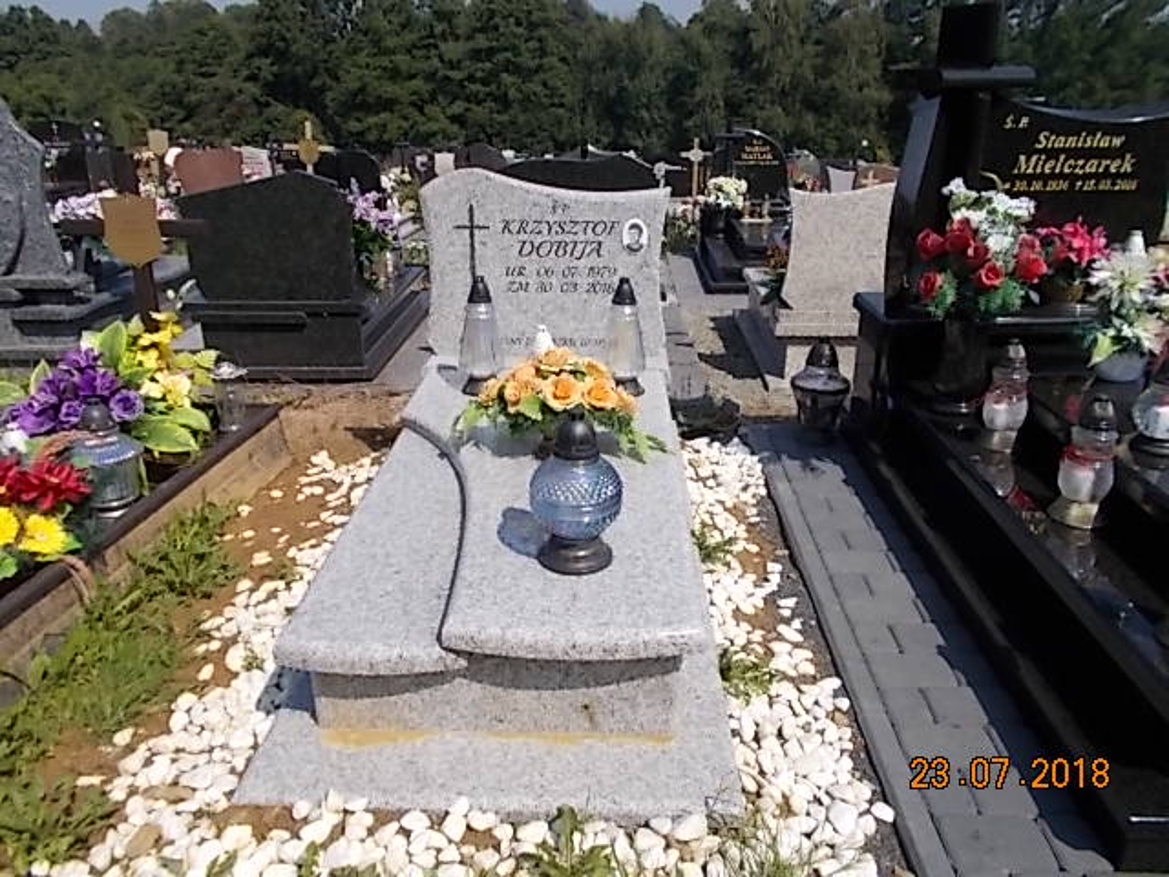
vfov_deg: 53.1
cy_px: 438
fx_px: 878
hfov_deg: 67.3
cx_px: 584
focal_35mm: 26
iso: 80
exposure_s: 1/200
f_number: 8
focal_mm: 4.6
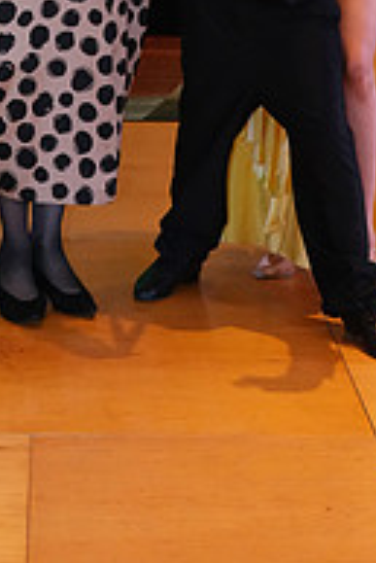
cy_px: -213
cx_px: 98
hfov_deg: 11.7
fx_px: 1830
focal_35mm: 117
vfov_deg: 16.3
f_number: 4.5
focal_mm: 39
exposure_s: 1/250
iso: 4000
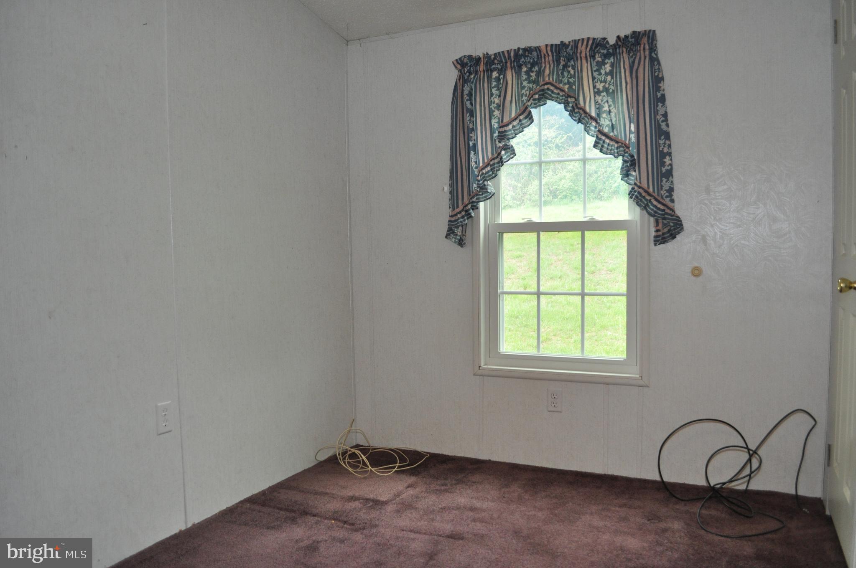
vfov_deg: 47.8
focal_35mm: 27
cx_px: 428
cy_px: 284
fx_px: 641
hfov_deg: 67.4
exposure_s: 1/60
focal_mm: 18
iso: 800
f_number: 4
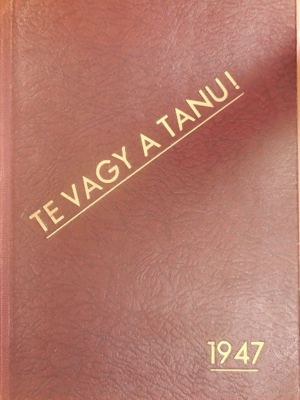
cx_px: 150
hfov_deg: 32.2
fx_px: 520
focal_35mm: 45
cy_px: 200
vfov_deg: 42.1
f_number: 4.2
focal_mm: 8.1
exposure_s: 1/13
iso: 400
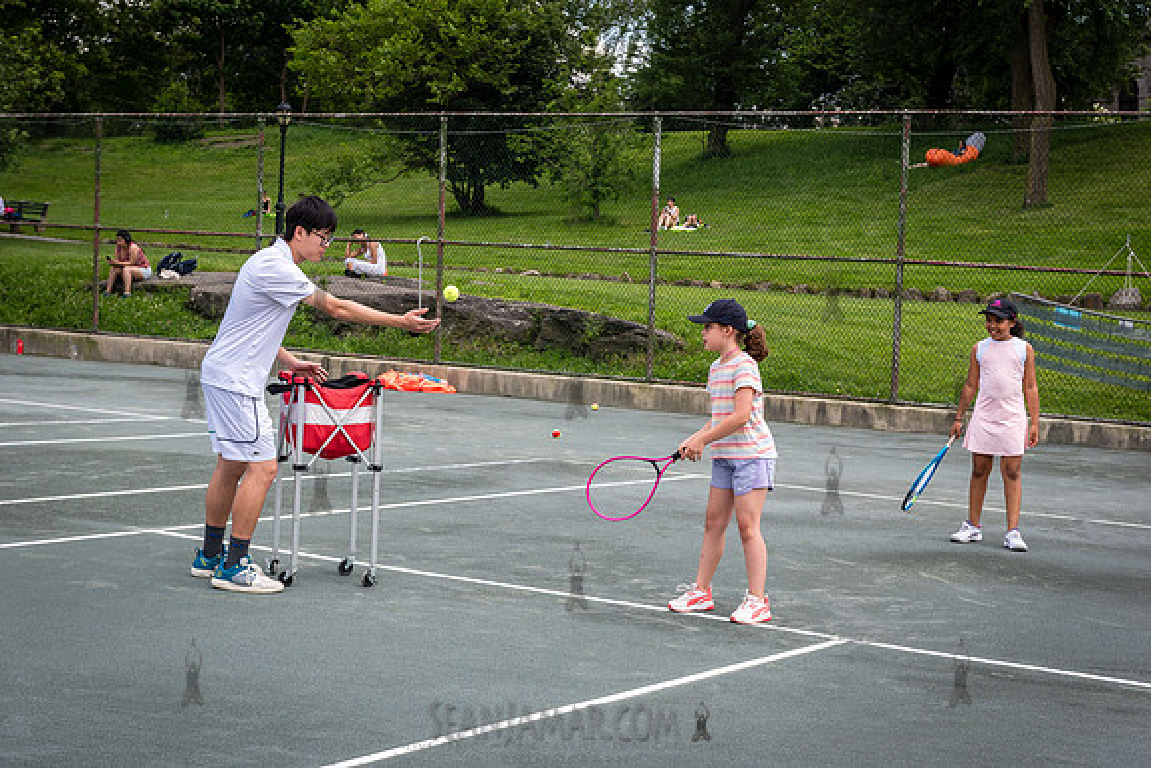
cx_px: 576
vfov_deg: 21.3
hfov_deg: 31.5
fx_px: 2039
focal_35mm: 64
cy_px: 384
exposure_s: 1/400
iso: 250
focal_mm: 62
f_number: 6.3
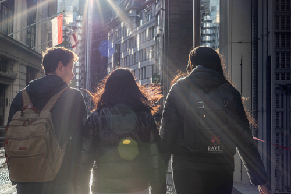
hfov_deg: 54.5
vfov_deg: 37.8
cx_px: 146
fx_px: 283
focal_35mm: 35
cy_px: 97
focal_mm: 35
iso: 160
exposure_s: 1/500
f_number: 7.1
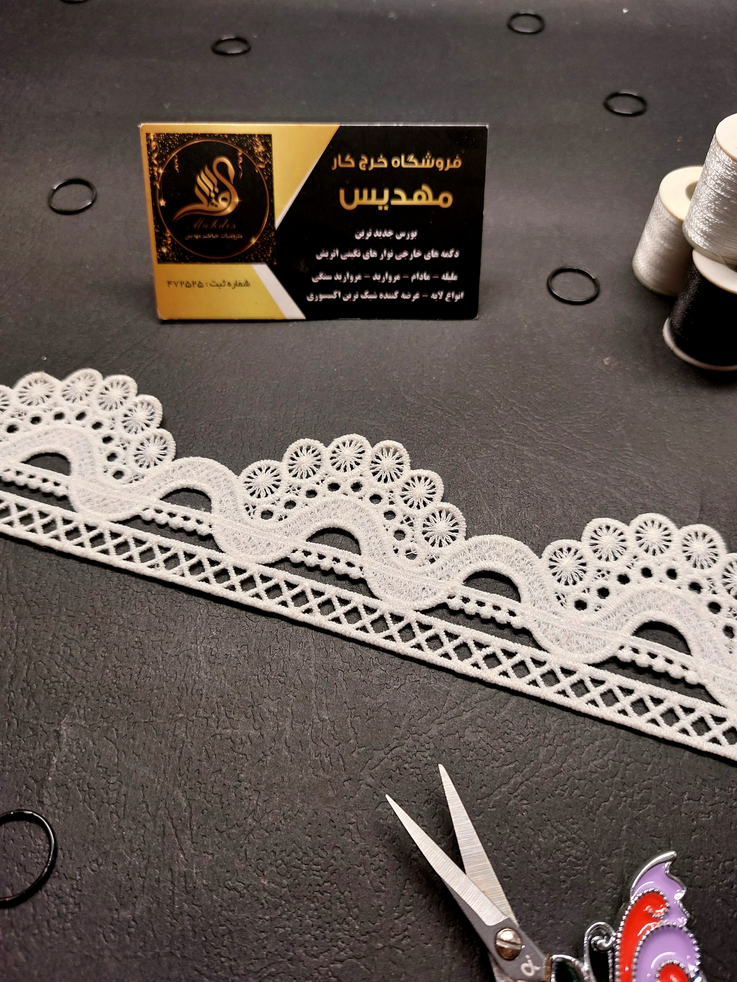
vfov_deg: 71.6
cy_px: 491
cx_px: 368
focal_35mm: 24
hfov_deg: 56.8
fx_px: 681
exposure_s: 1/120
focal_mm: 5.23
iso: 32
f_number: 1.8
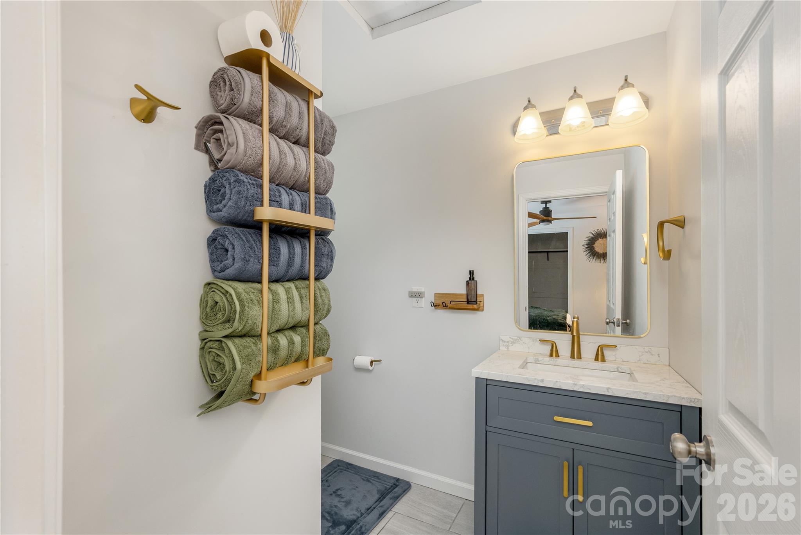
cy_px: 268
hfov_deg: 98.5
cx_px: 400
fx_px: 345
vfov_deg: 75.6
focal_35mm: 16
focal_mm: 15.5
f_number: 7.1
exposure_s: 1/60
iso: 320
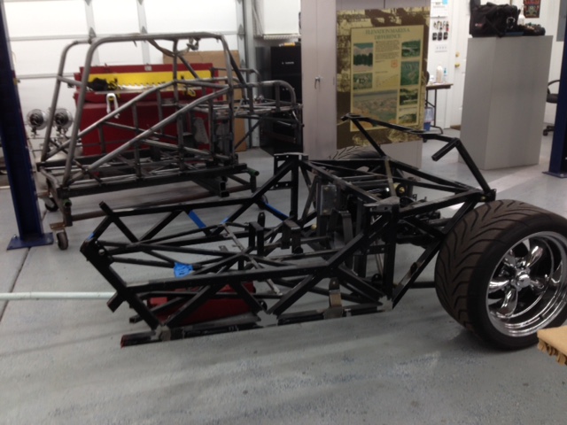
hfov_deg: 55.4
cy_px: 212
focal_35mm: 33
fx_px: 541
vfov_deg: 42.9
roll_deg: +1.4
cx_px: 284
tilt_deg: -19.4
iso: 50
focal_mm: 4.12
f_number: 2.4
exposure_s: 1/40
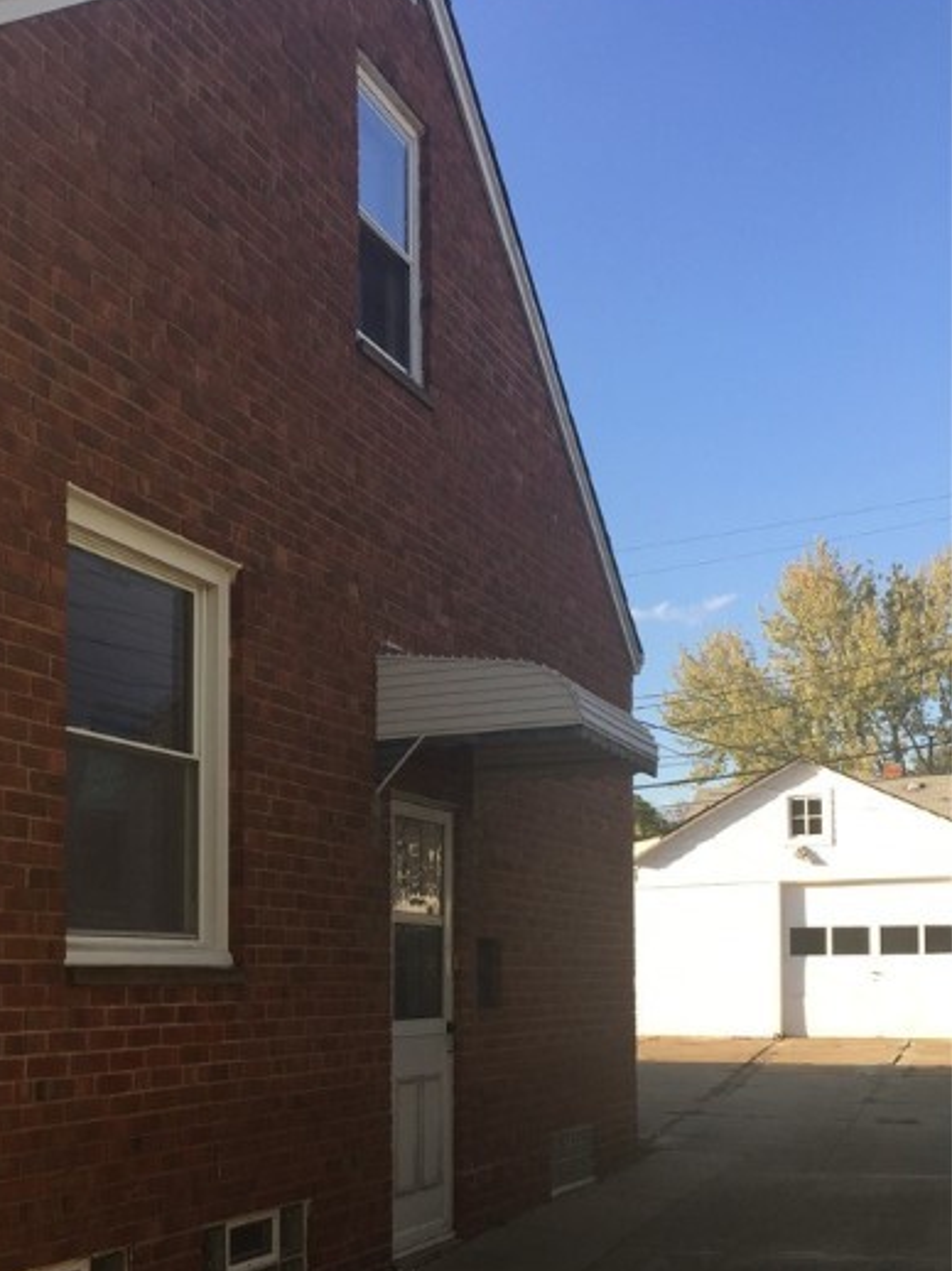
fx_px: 1578
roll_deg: +0.5
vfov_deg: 42.9
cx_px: 248
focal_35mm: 43
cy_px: 908
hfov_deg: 33.0
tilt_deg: +3.3
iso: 32
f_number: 2.2
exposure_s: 1/573
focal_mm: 4.15
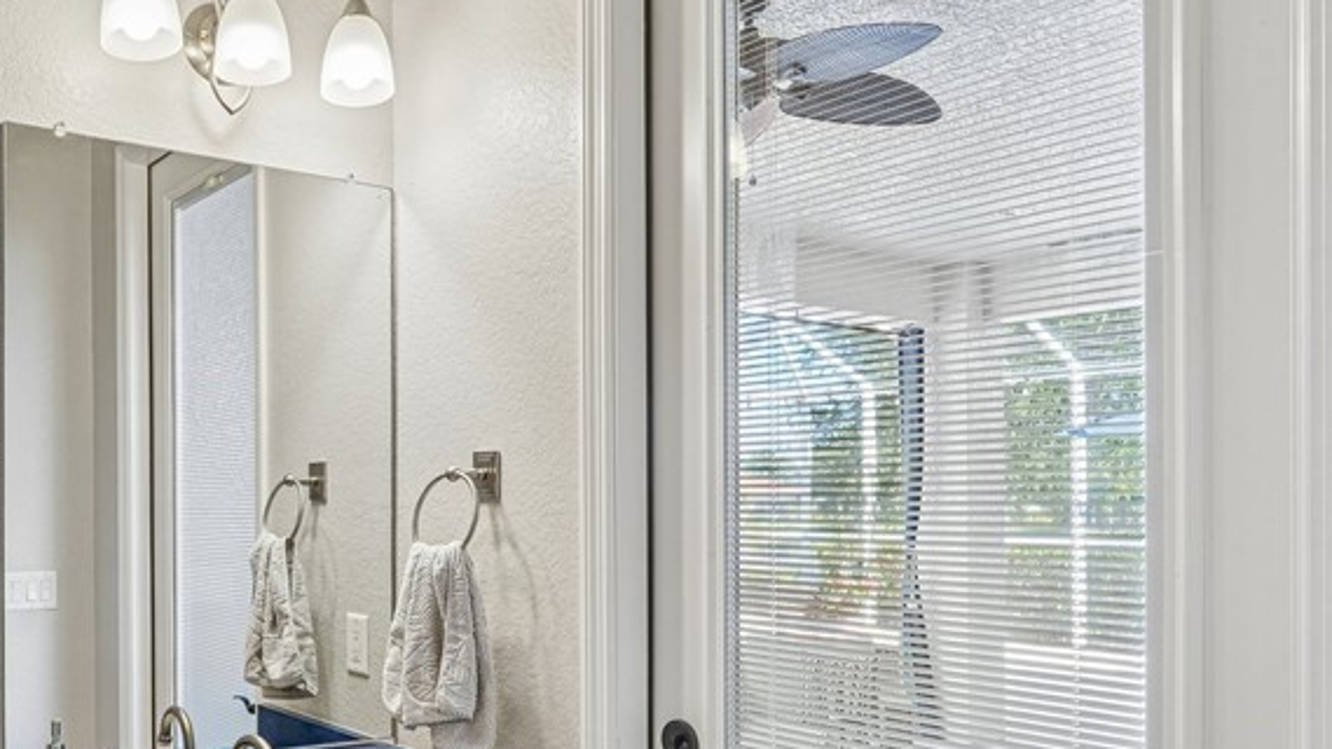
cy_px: 507
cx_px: 300
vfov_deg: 35.2
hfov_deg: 56.0
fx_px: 1165
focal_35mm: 33
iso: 400
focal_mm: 16.5
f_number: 8
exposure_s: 1/20
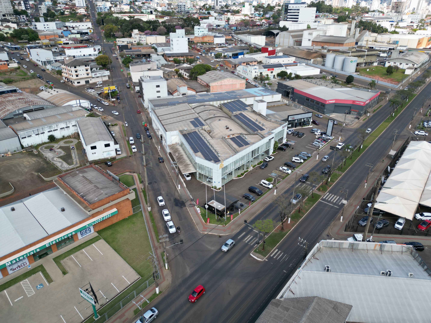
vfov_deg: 56.8
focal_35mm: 24
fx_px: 299
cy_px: 162
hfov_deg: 71.6
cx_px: 216
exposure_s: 1/1500
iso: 160
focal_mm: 6.72
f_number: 1.7
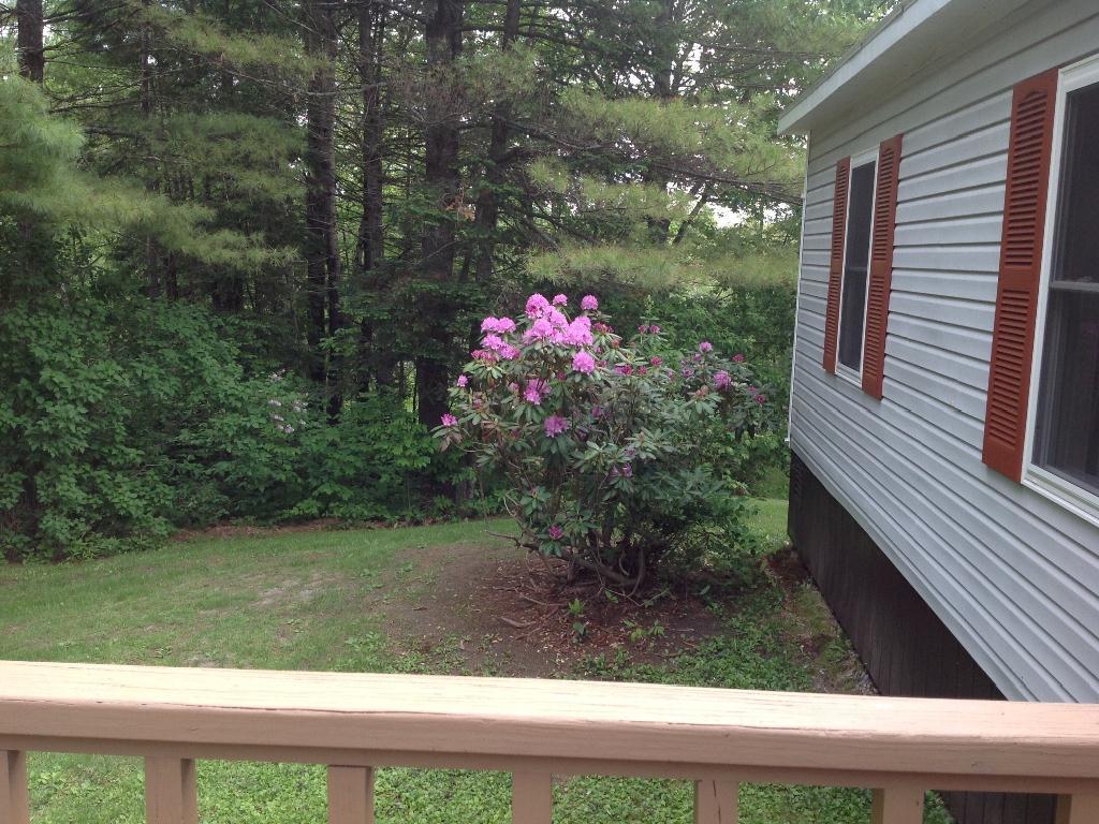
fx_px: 1111
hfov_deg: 52.6
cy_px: 412
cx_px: 550
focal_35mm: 35
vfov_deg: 40.7
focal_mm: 4.28
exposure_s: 1/195
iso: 50
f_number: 2.4
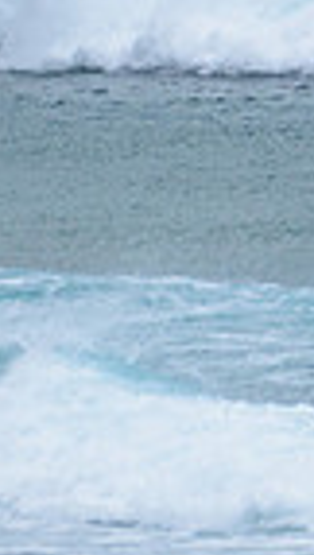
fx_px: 38238
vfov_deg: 0.8
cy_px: 13
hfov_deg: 0.5
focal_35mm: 2597
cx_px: 1079
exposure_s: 1/2000
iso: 640
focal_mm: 500
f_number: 5.6
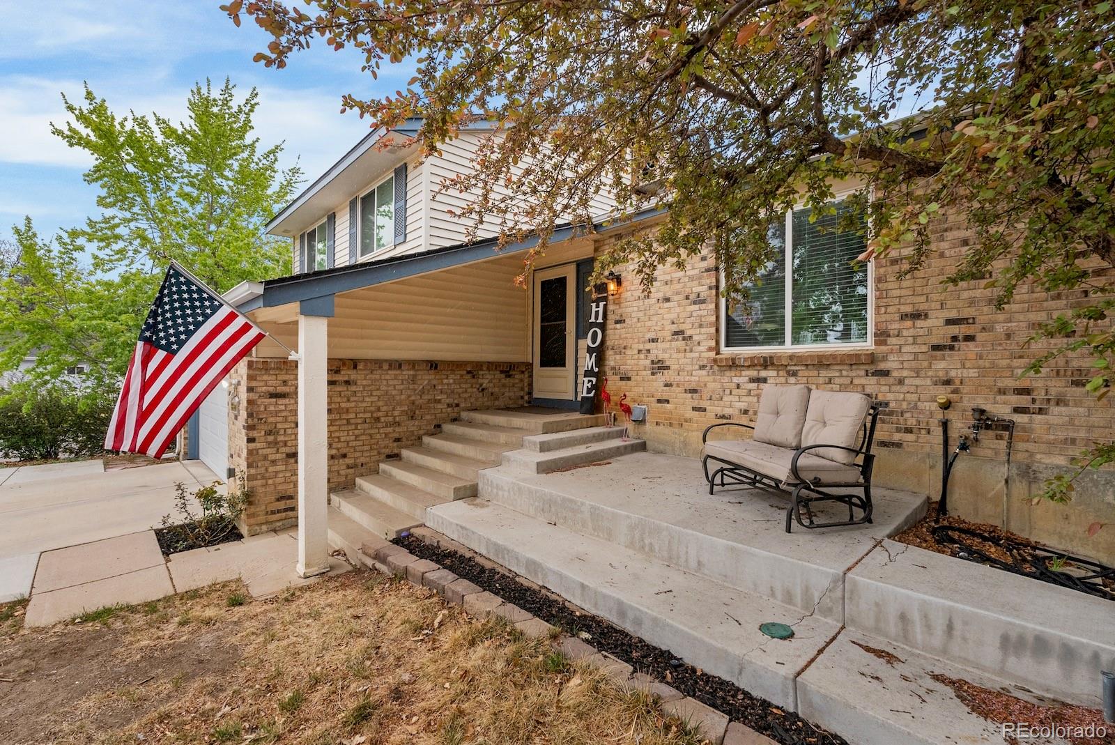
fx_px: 496
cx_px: 558
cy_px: 372
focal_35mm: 16
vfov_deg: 73.8
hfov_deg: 96.7
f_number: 8
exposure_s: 1/80
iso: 200
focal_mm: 16
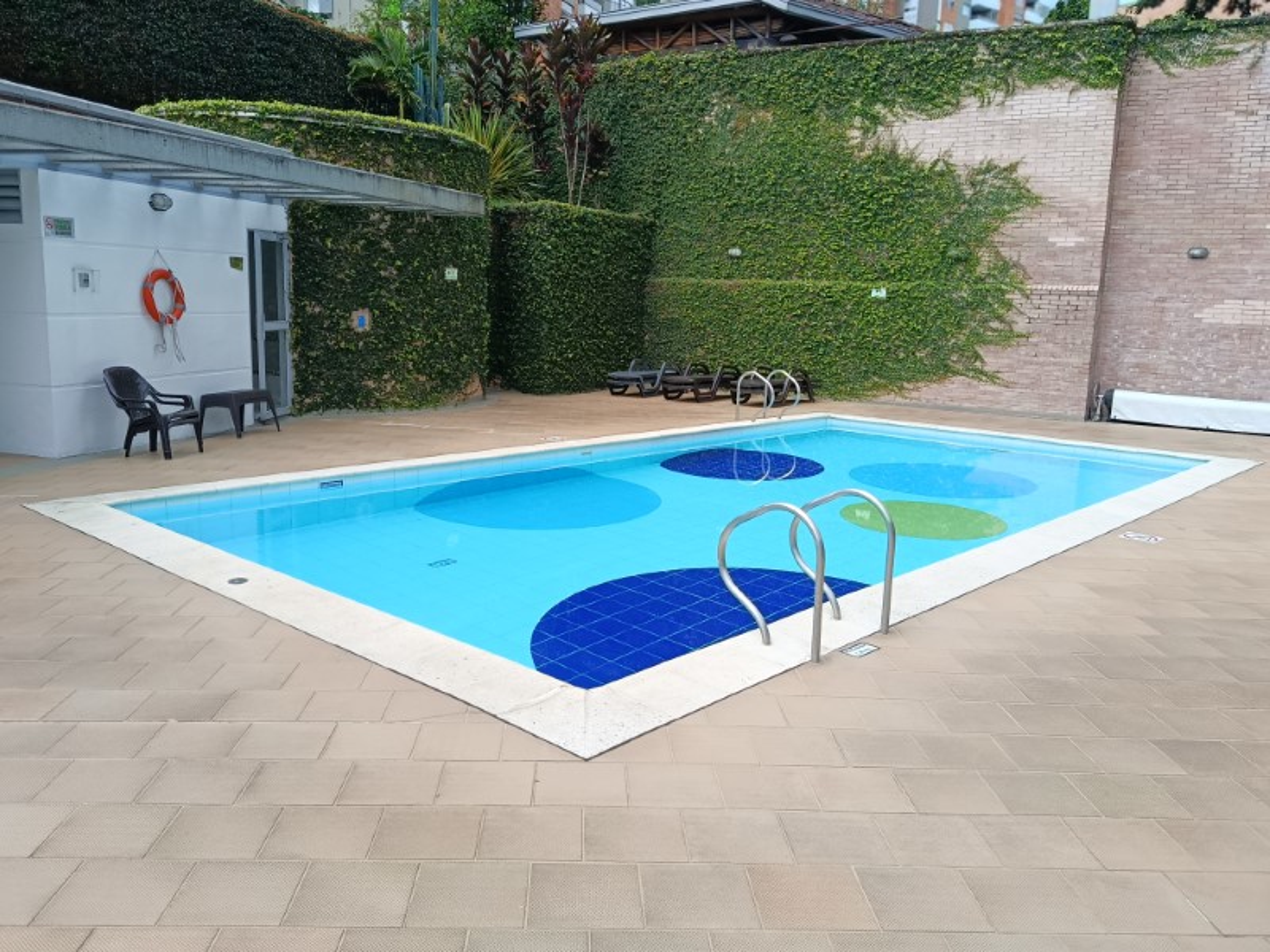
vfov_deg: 56.8
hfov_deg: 71.6
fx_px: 881
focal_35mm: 24
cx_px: 635
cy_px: 476
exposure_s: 1/245
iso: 50
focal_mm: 5.31
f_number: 1.7
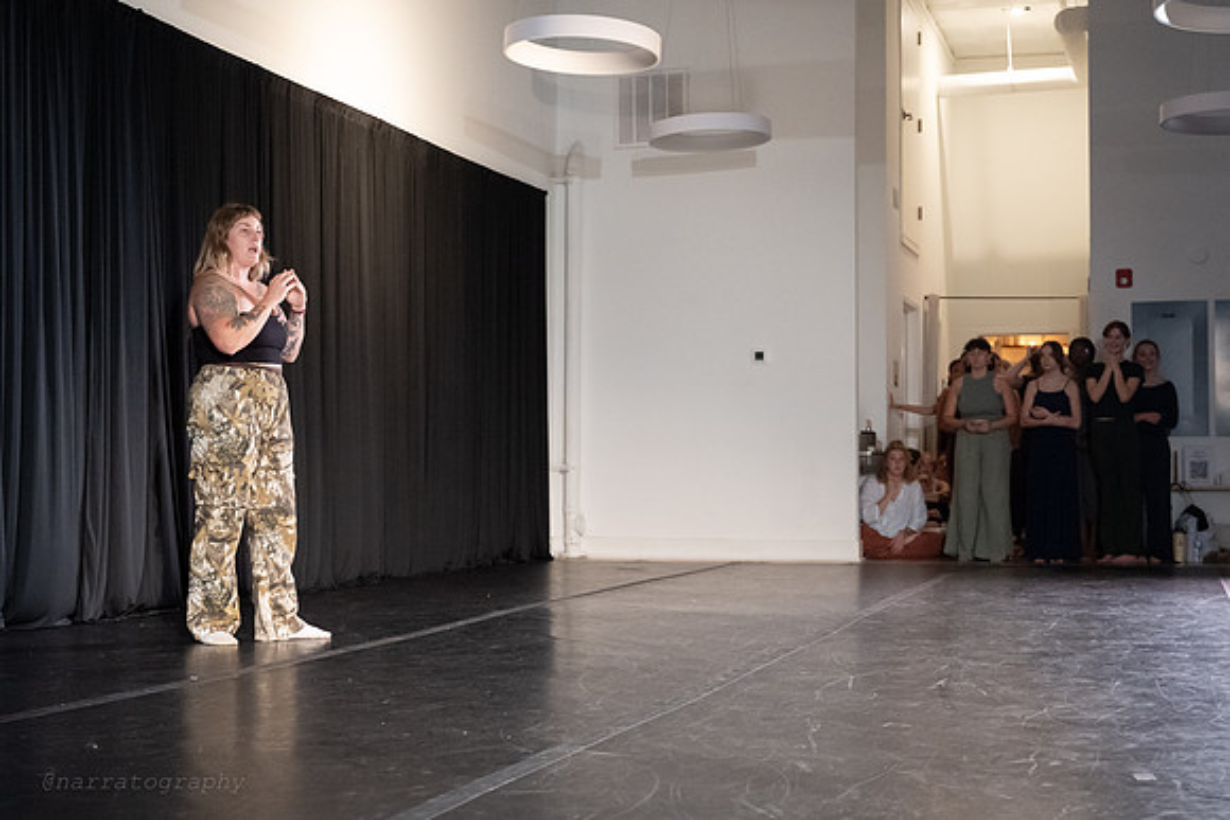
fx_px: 1723
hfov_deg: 39.2
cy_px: 413
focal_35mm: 50
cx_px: 691
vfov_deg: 26.8
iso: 6400
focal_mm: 44
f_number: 4
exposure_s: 1/125
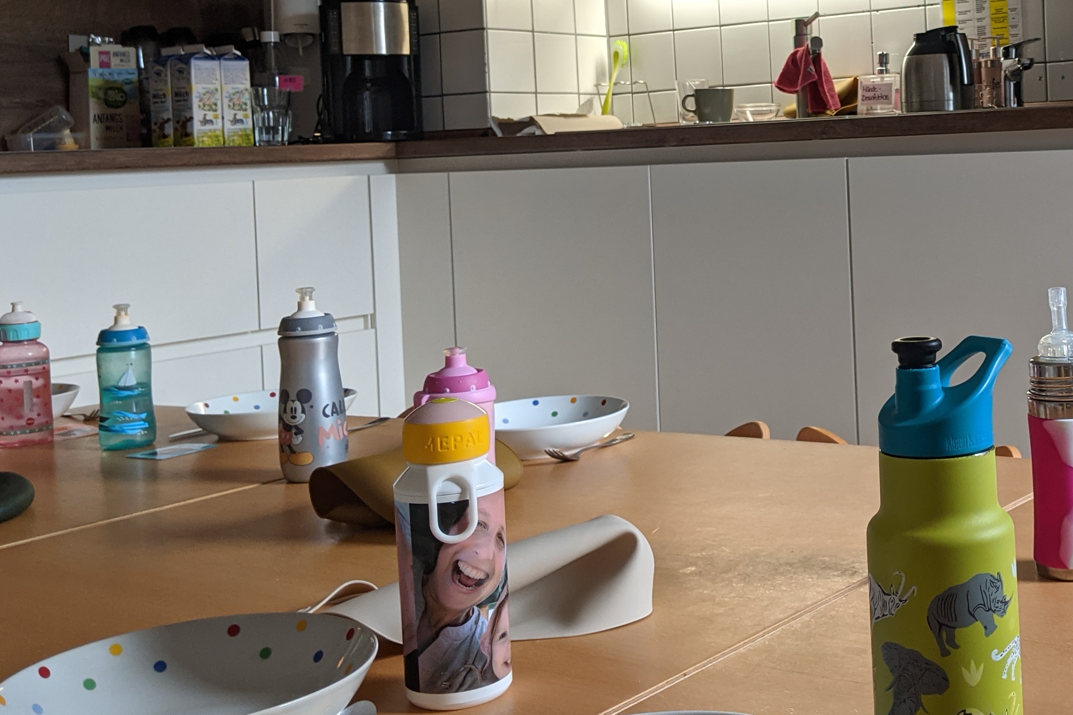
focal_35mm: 50
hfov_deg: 37.6
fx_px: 1490
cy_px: 184
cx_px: 915
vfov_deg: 26.7
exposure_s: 1/125
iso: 76
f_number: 1.8
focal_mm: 4.44
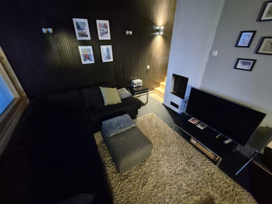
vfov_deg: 89.9
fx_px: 102
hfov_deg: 106.2
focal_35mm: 13
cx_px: 136
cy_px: 102
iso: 2500
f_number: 2.2
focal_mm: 2.2
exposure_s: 1/25
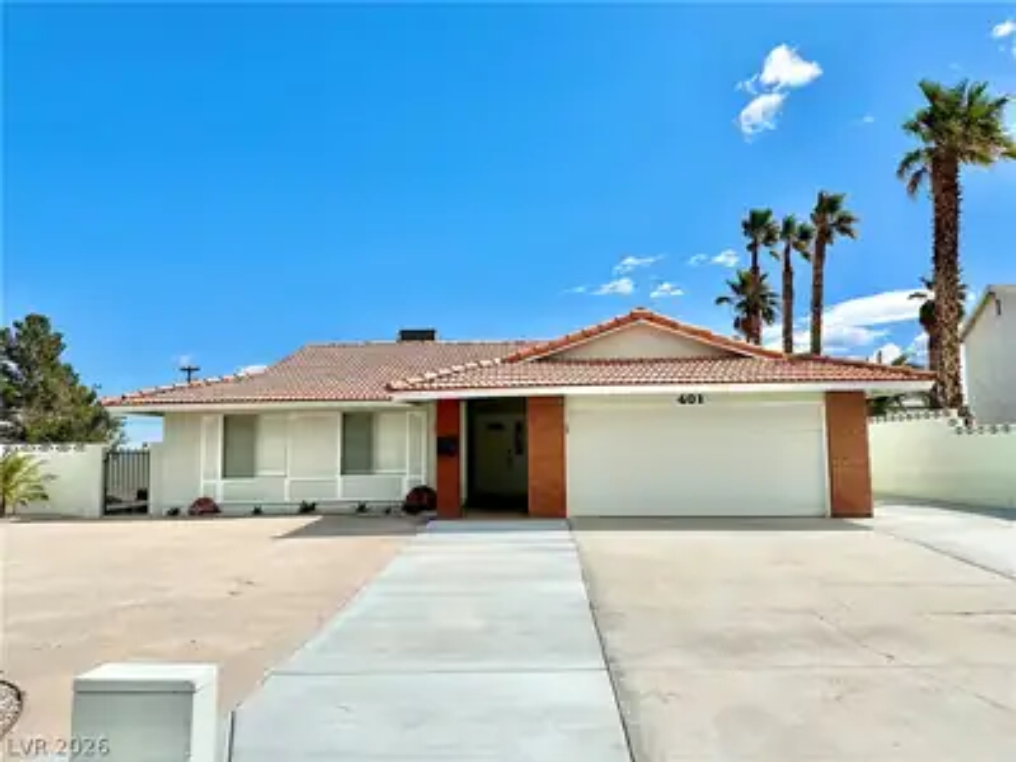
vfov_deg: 56.8
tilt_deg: +5.9
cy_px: 381
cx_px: 508
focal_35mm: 24
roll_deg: +0.5
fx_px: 704
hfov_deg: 71.6
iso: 80
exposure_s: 1/10753
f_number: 1.78
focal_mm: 6.86
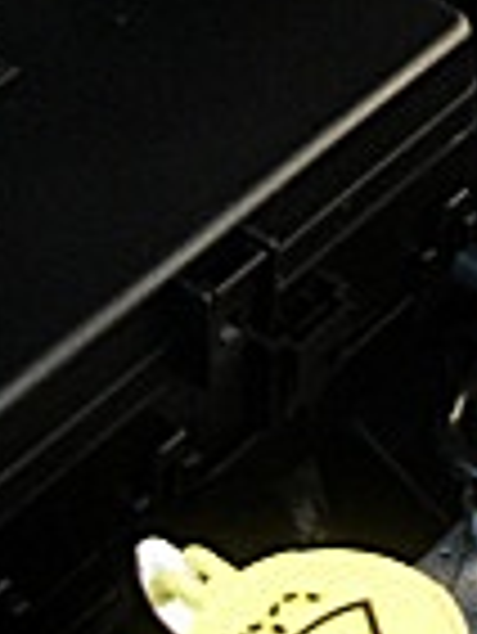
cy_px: -364
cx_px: 616
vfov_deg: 11.5
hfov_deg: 9.0
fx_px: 2990
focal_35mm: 163
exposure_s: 1/125
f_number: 2.8
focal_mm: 6.3
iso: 200
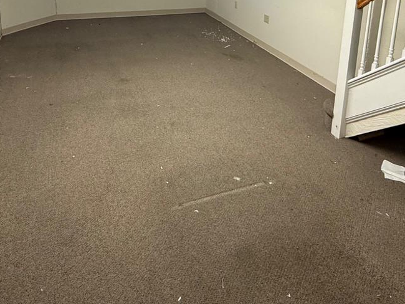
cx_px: 196
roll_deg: -1.9
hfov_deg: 58.3
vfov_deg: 39.7
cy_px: -4
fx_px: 363
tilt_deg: -10.4
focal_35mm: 31
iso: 160
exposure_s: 1/120
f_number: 2.2
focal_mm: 2.22
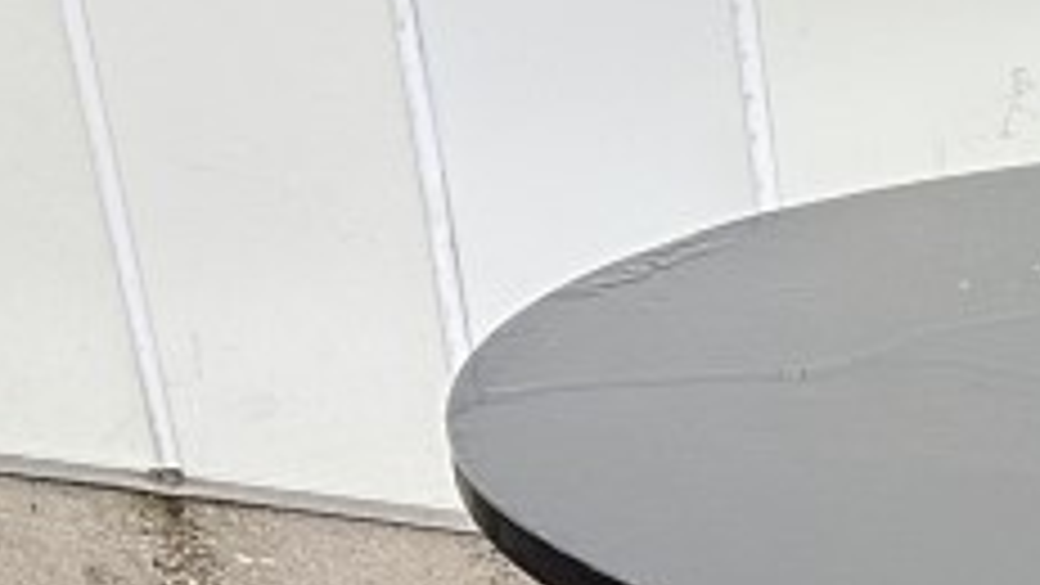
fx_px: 3199
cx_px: 1895
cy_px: 1251
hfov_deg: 15.7
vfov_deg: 9.6
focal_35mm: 116
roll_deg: -2.7
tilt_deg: -27.8
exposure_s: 1/85
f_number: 1.78
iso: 250
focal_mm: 6.86
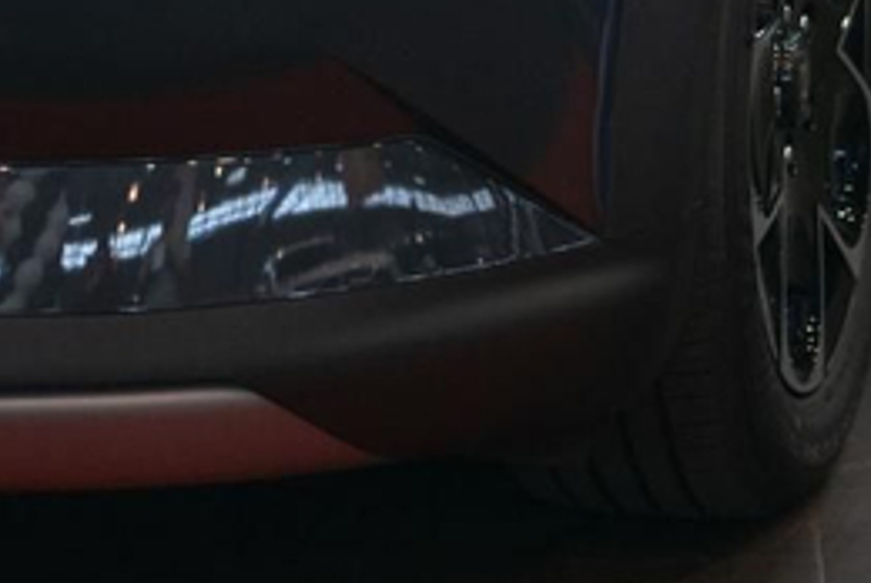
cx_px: 620
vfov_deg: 6.1
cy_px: -807
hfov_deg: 9.5
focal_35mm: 215
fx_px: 5208
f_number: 1.4
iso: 320
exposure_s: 1/250
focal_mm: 35
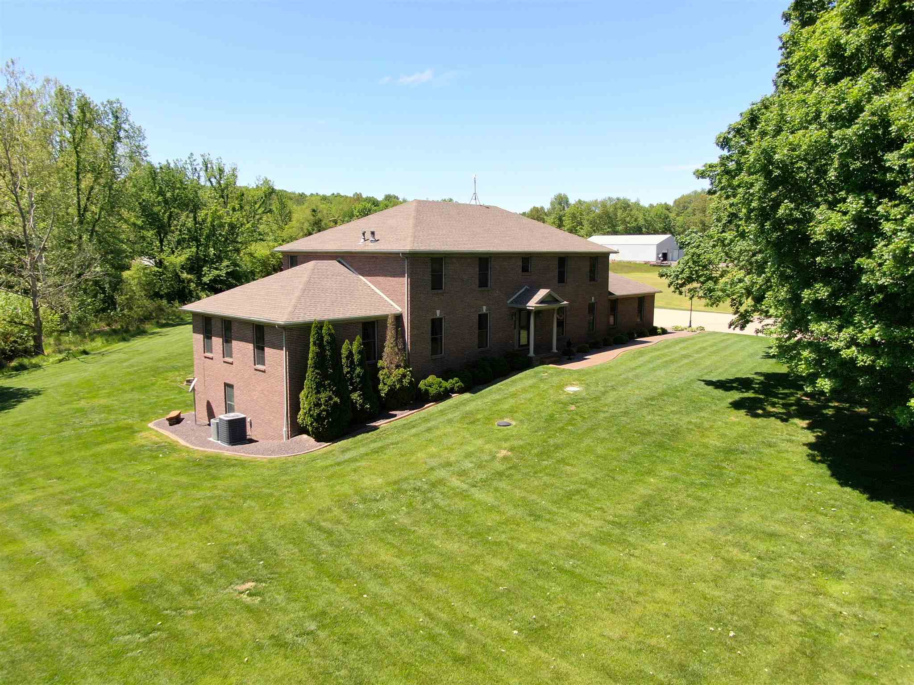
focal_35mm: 24
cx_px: 457
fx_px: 634
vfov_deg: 56.8
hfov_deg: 71.6
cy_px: 342
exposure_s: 1/50
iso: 100
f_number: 2.8
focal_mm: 4.39
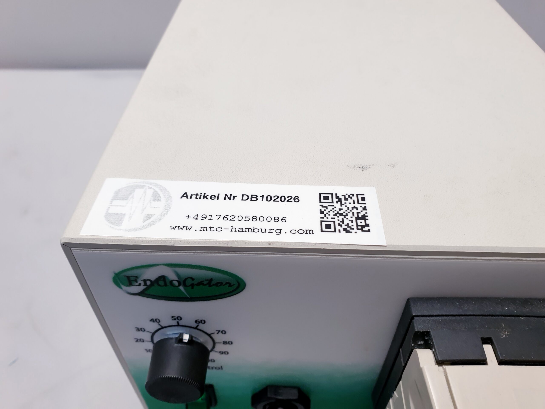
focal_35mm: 26
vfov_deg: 53.1
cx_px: 272
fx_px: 409
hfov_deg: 67.3
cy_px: 204
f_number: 2.4
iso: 100
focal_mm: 4.3
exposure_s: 1/100
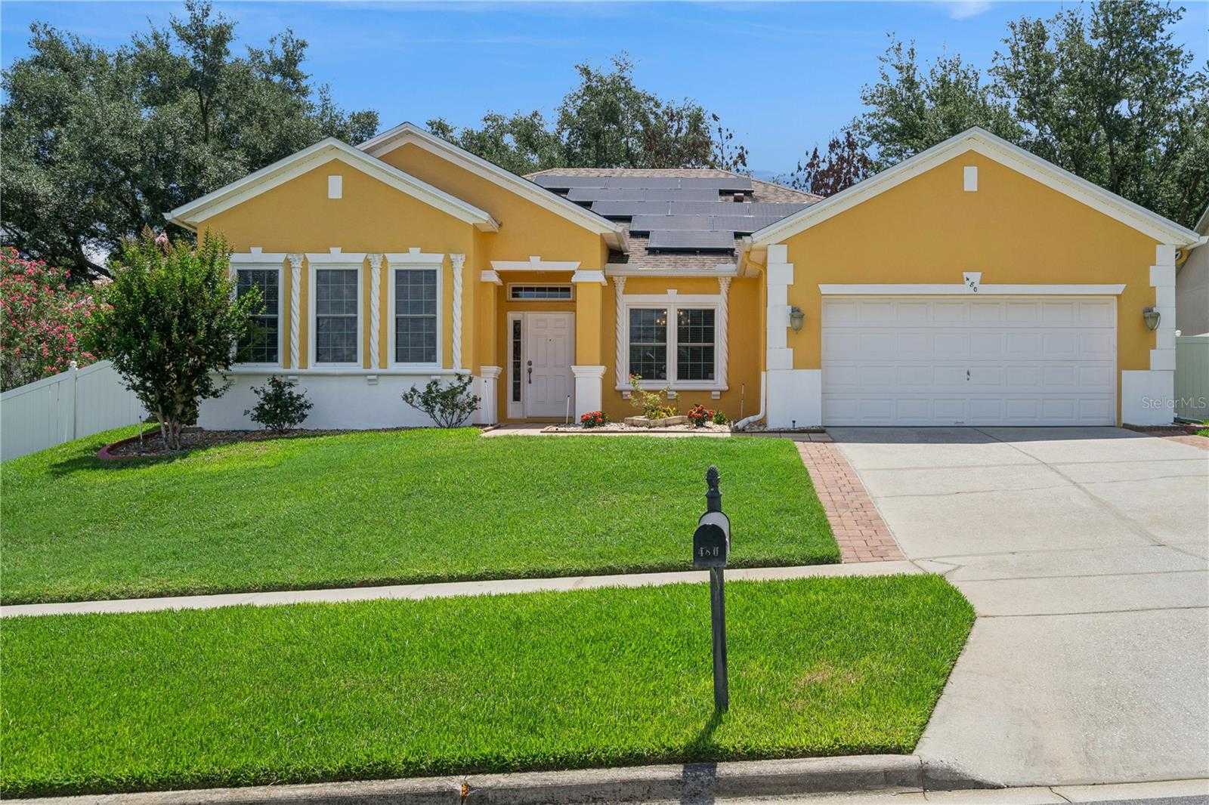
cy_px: 402
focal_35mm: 34
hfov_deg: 55.8
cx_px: 604
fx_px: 1142
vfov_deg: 38.9
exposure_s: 1/640
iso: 400
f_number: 9
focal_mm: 34
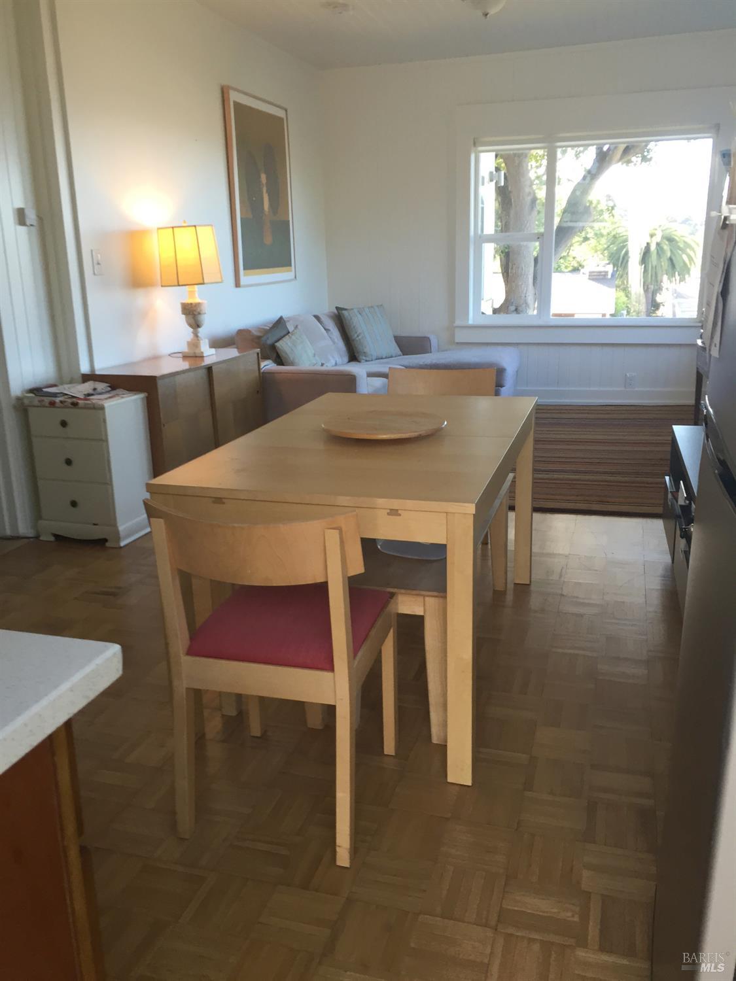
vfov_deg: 61.7
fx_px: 822
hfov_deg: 48.2
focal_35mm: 29
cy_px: 490
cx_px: 368
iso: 32
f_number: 2.2
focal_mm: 4.15
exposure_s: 1/40
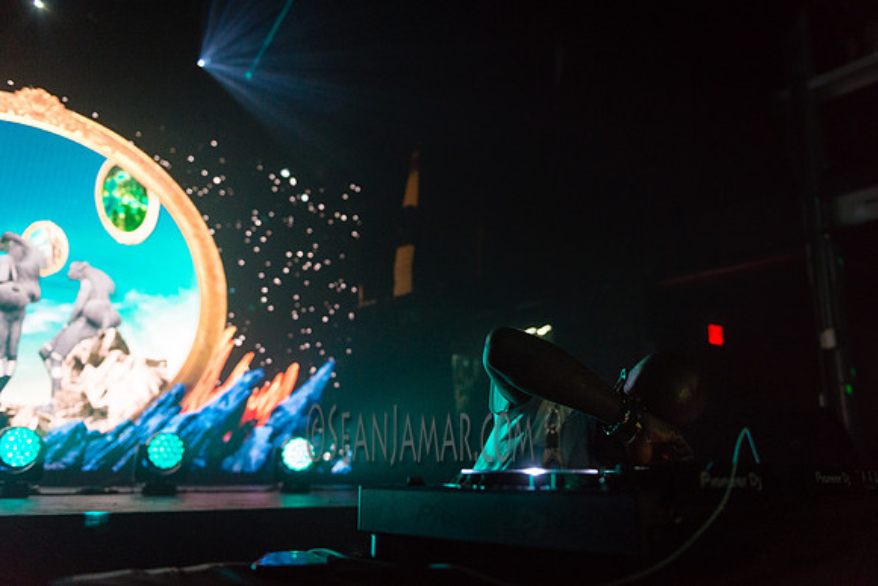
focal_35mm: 31
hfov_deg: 60.3
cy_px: 293
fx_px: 756
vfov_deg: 42.3
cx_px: 439
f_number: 2.8
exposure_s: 1/400
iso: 4000
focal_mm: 31
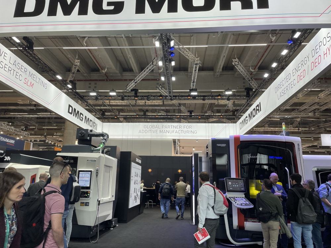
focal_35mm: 26
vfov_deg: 53.1
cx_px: 166
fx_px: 249
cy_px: 124
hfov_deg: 67.3
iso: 40
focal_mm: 4.2
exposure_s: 1/100
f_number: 1.6
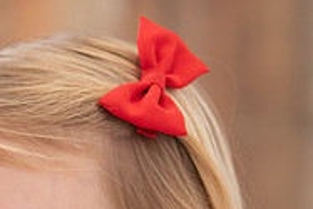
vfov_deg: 6.9
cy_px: 302
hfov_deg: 10.3
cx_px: -8
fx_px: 1714
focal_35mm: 197
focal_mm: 56
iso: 500
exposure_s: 1/200
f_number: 2.8
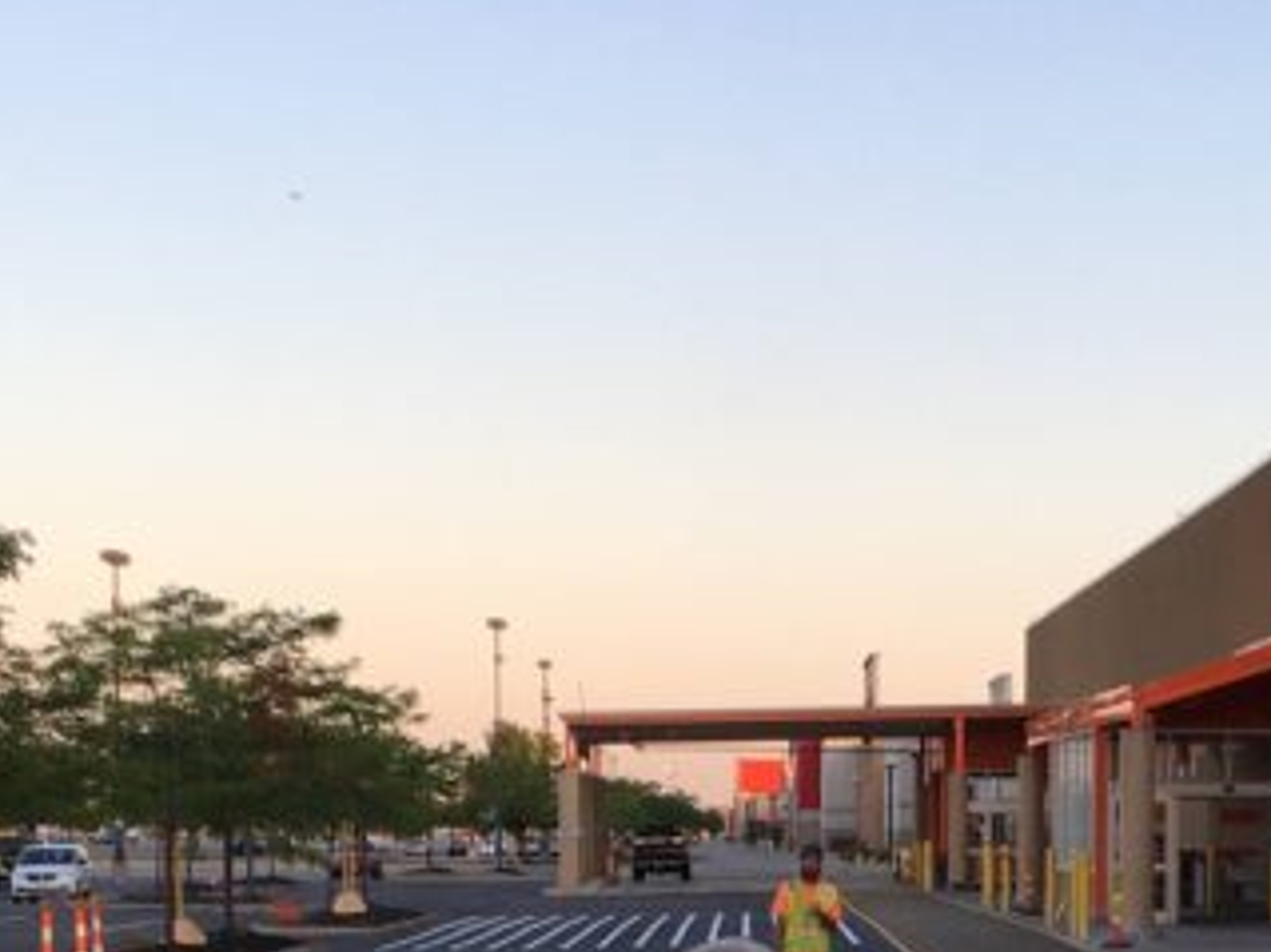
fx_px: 3413
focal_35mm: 93
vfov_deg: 15.4
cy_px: 1095
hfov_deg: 20.9
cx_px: 1012
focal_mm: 4.15
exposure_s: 1/221
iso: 25
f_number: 2.2
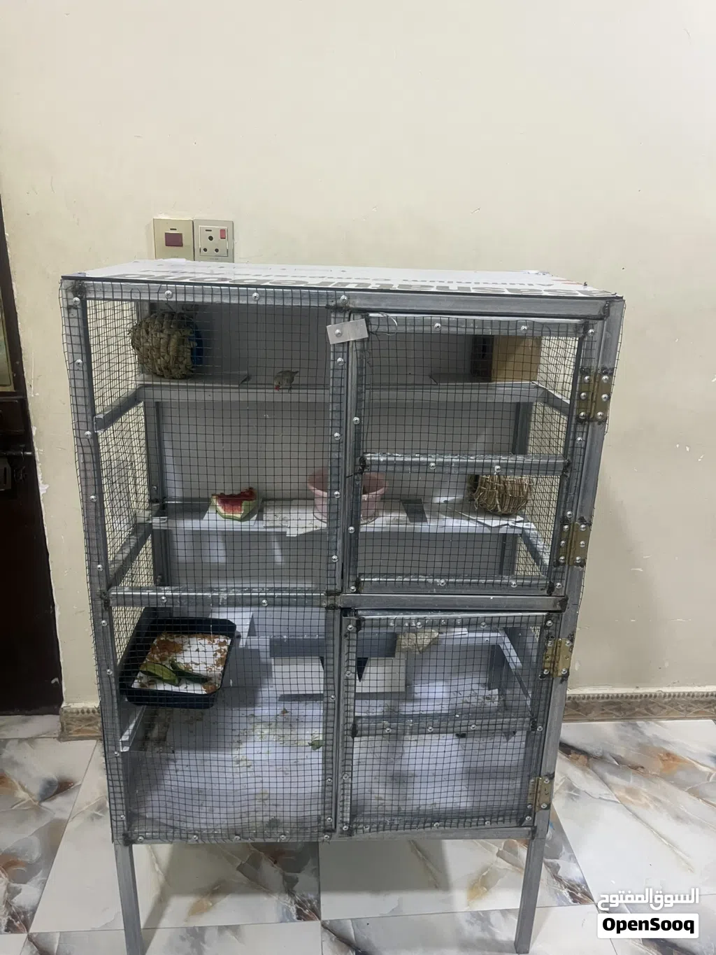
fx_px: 717
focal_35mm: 26
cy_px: 478
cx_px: 358
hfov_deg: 53.1
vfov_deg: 67.3
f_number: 1.6
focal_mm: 5.1
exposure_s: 1/60
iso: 250
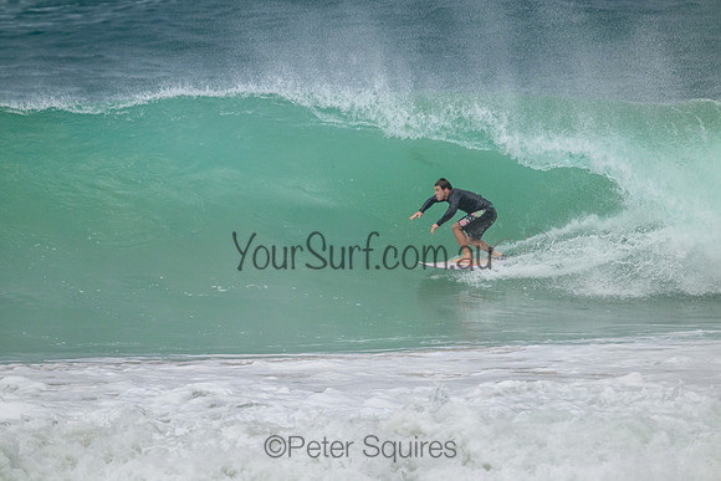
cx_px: 360
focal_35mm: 800
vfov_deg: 1.7
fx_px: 16025
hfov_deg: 2.6
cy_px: 240
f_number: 11
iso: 1100
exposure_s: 1/2000
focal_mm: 800
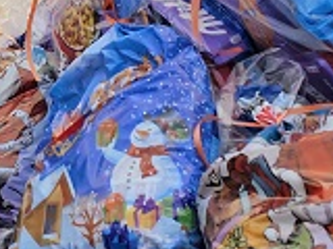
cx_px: -135
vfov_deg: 12.4
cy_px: -93
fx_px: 1106
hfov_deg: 16.0
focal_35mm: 115
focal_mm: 6.3
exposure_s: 1/100
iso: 25
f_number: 1.7
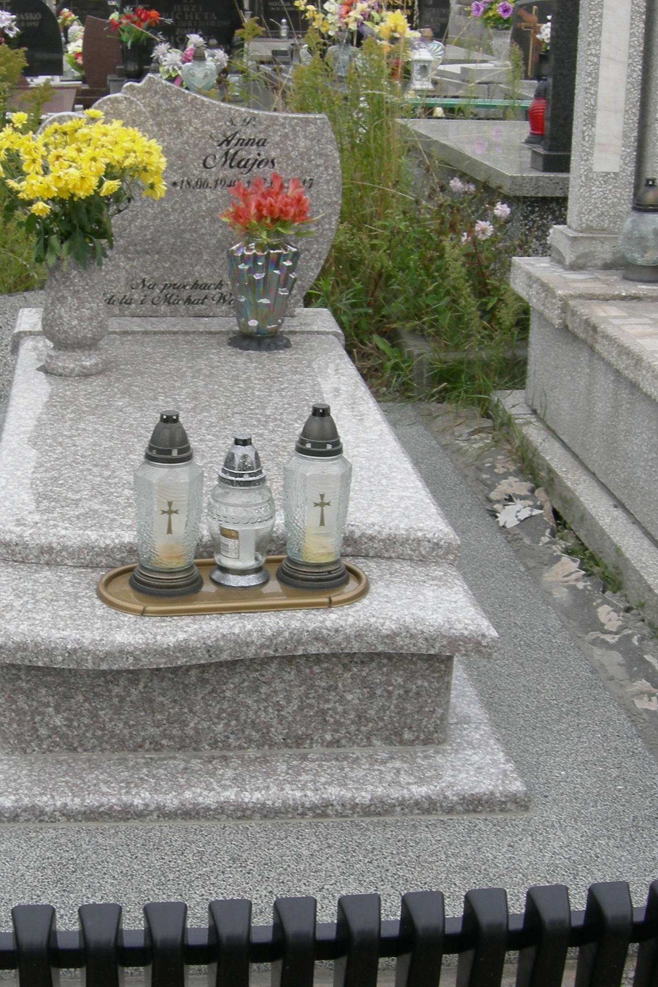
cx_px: 186
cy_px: 494
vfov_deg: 39.6
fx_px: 1371
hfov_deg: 26.7
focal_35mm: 50
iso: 64
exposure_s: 1/120
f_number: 4.8
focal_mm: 7.5
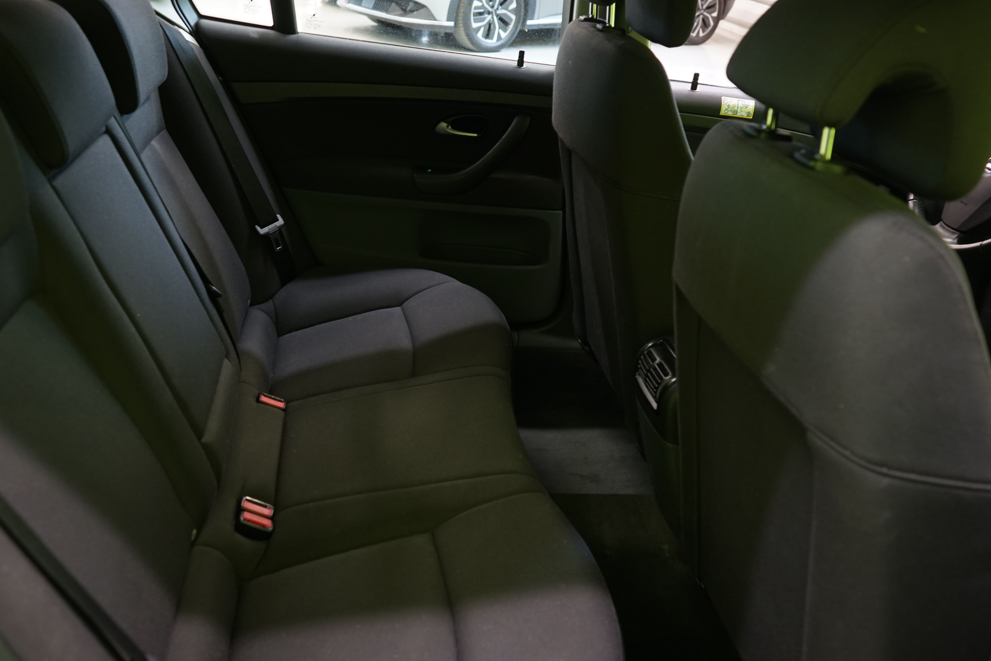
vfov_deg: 41.1
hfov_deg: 58.5
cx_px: 435
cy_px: 363
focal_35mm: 32
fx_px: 881
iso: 800
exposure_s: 1/10
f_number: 4.5
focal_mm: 28
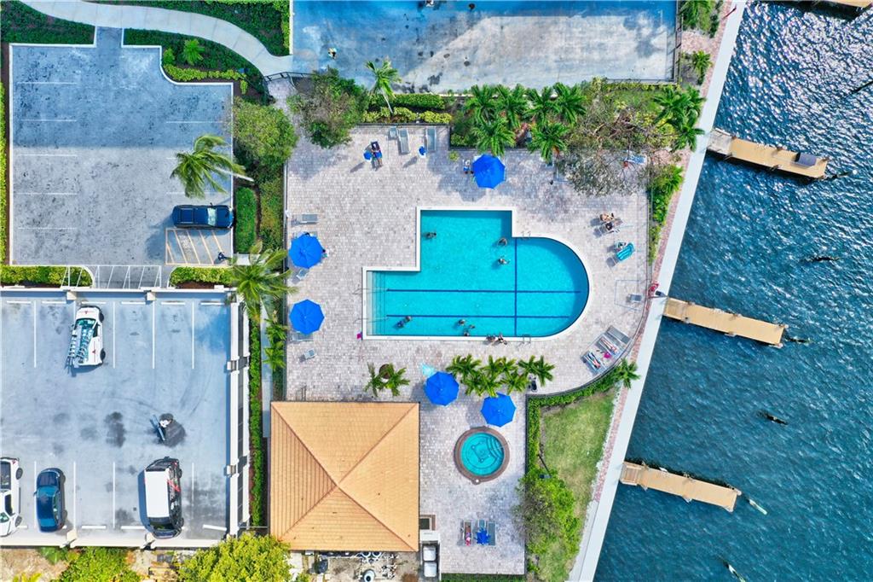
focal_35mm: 28
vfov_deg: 46.4
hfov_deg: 65.5
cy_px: 291
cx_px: 436
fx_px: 679
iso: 100
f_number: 5.6
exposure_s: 1/400
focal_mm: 10.3
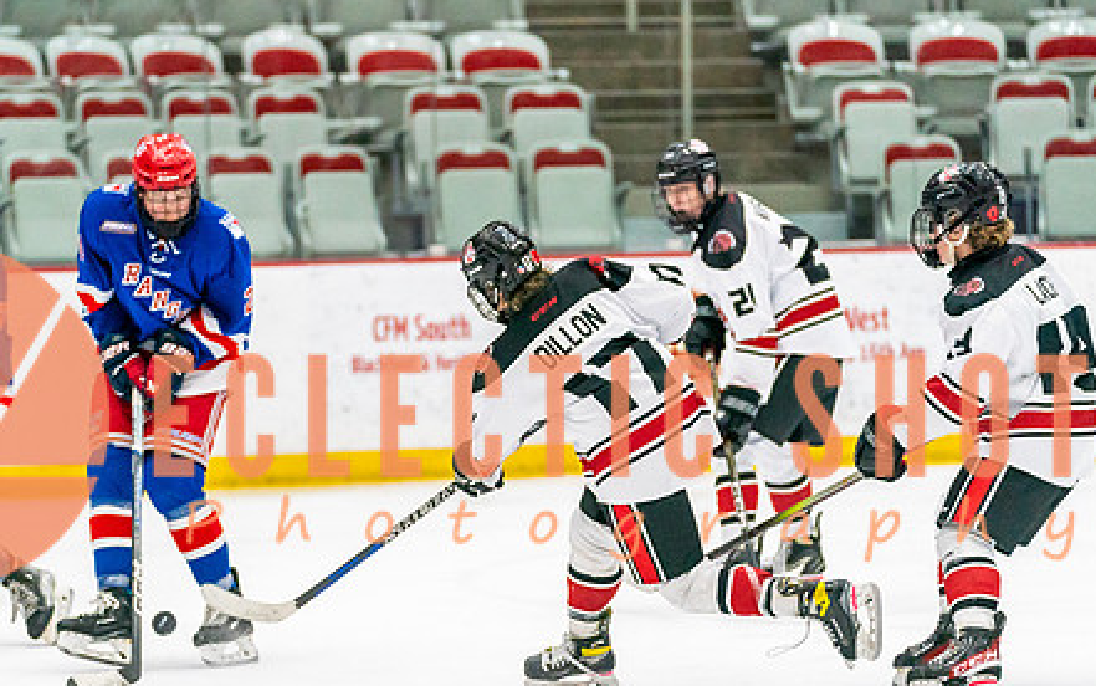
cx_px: 462
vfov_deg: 5.1
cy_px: 552
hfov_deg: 8.1
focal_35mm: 258
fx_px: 7709
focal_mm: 150
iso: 3200
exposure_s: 1/1250
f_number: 2.8
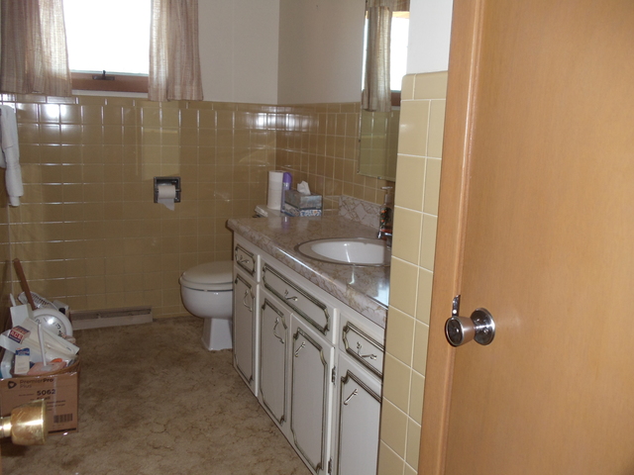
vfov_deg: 32.9
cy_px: 238
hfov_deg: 42.9
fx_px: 806
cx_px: 317
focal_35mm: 44
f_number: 3.5
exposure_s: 1/30
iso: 100
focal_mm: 6
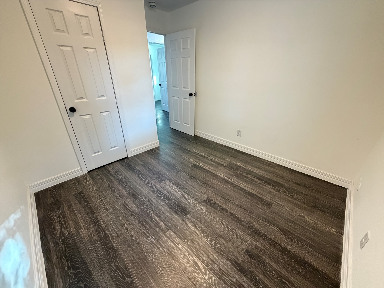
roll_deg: +0.5
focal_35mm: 14
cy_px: 144
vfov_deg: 85.7
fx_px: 155
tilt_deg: -25.0
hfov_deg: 102.1
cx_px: 192
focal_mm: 2.22
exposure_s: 1/60
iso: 640
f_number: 2.2
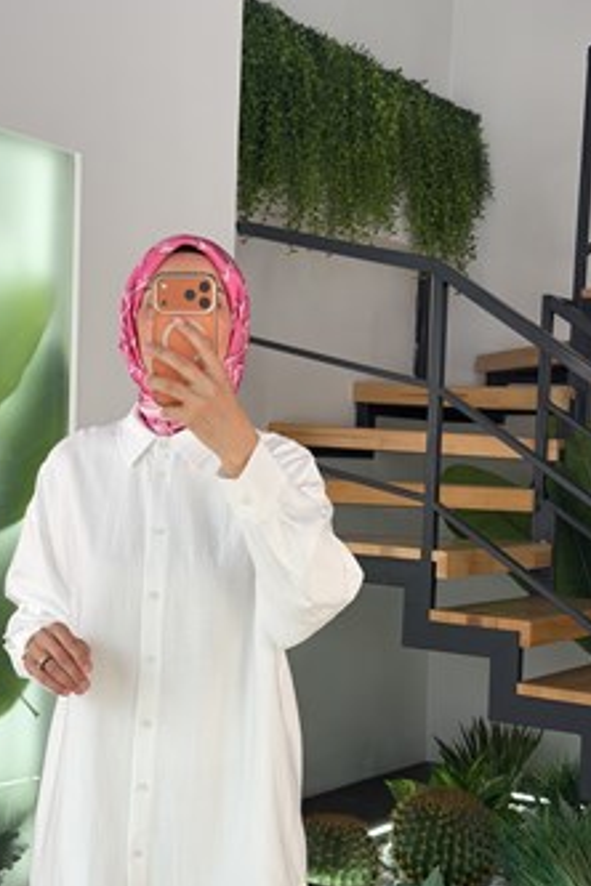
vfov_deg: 32.3
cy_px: 520
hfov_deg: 21.8
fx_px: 1527
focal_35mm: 62
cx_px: 200
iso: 64
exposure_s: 1/388
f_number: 1.78
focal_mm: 6.76
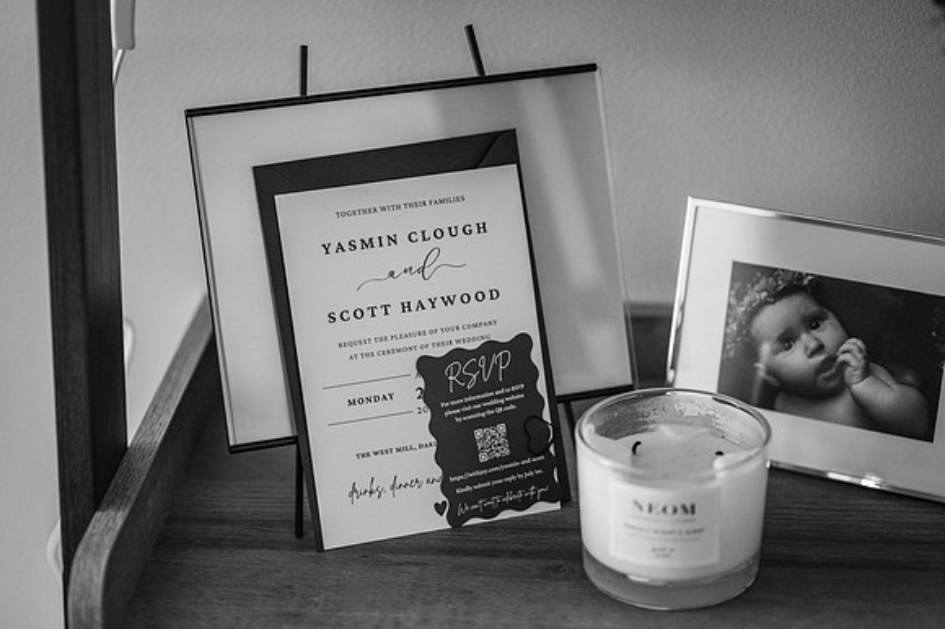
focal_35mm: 85
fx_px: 2230
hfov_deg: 23.9
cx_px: 472
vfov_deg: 16.1
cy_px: 314
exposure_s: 1/200
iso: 1100
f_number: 1.8
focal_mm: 85
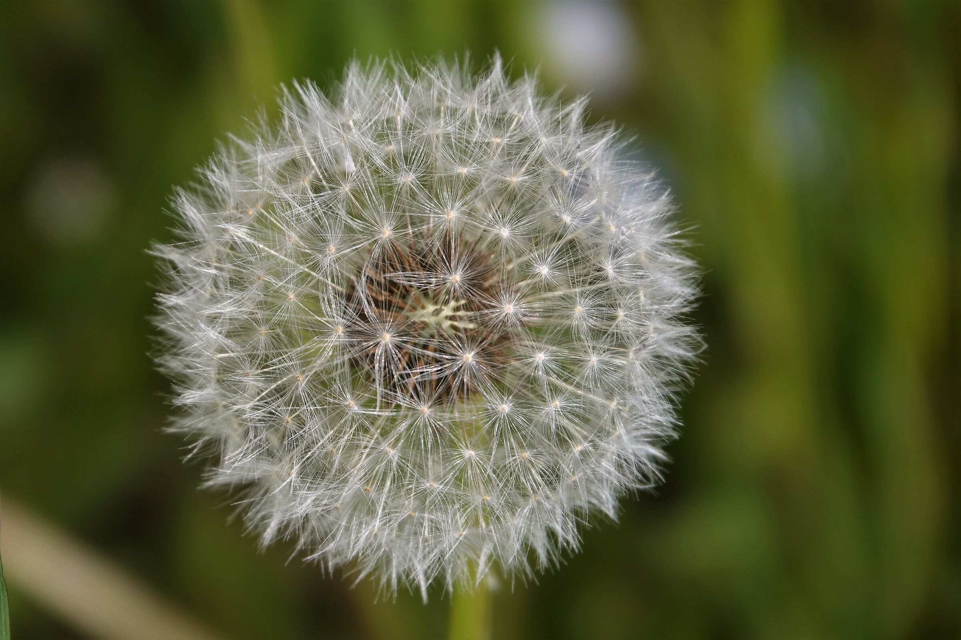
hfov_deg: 3.4
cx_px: 480
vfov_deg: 2.3
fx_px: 16015
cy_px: 320
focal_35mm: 600
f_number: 4
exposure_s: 1/800
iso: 100
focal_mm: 220
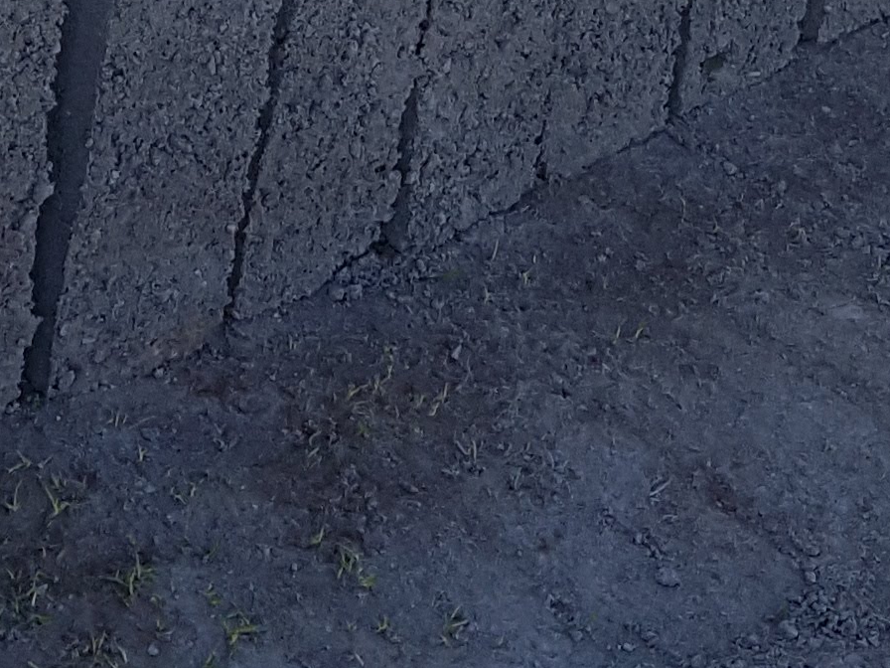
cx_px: -66
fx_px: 3008
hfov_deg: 16.4
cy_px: -545
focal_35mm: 117
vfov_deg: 11.7
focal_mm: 4.2
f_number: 1.7
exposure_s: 1/1172
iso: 50
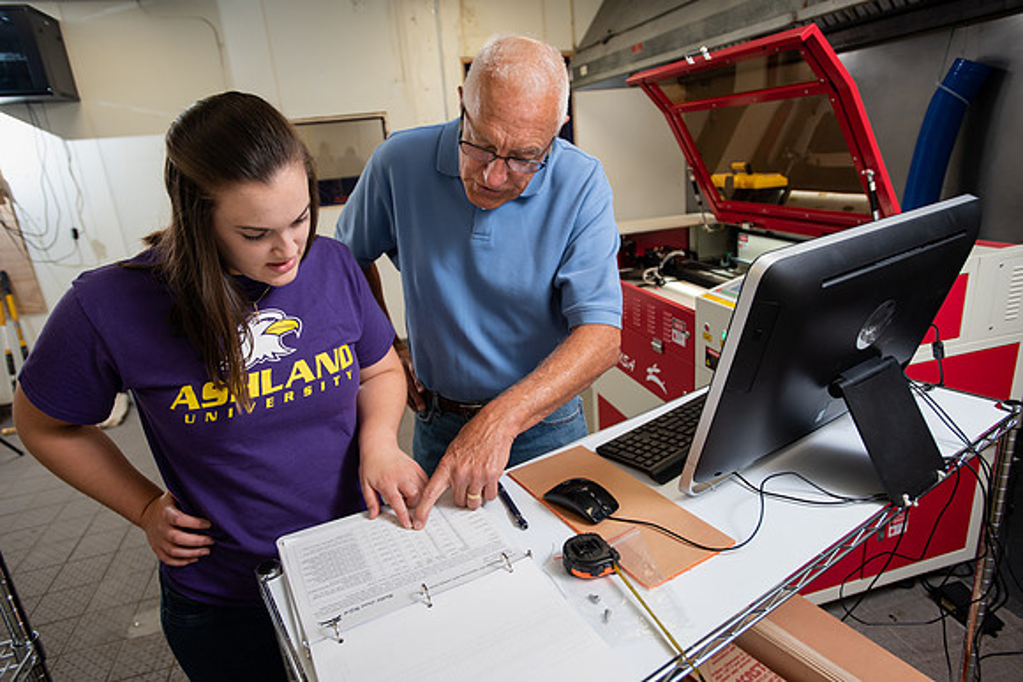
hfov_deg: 78.6
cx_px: 512
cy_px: 341
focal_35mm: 22
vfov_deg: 57.3
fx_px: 625
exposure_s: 1/200
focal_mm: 22
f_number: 4
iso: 400
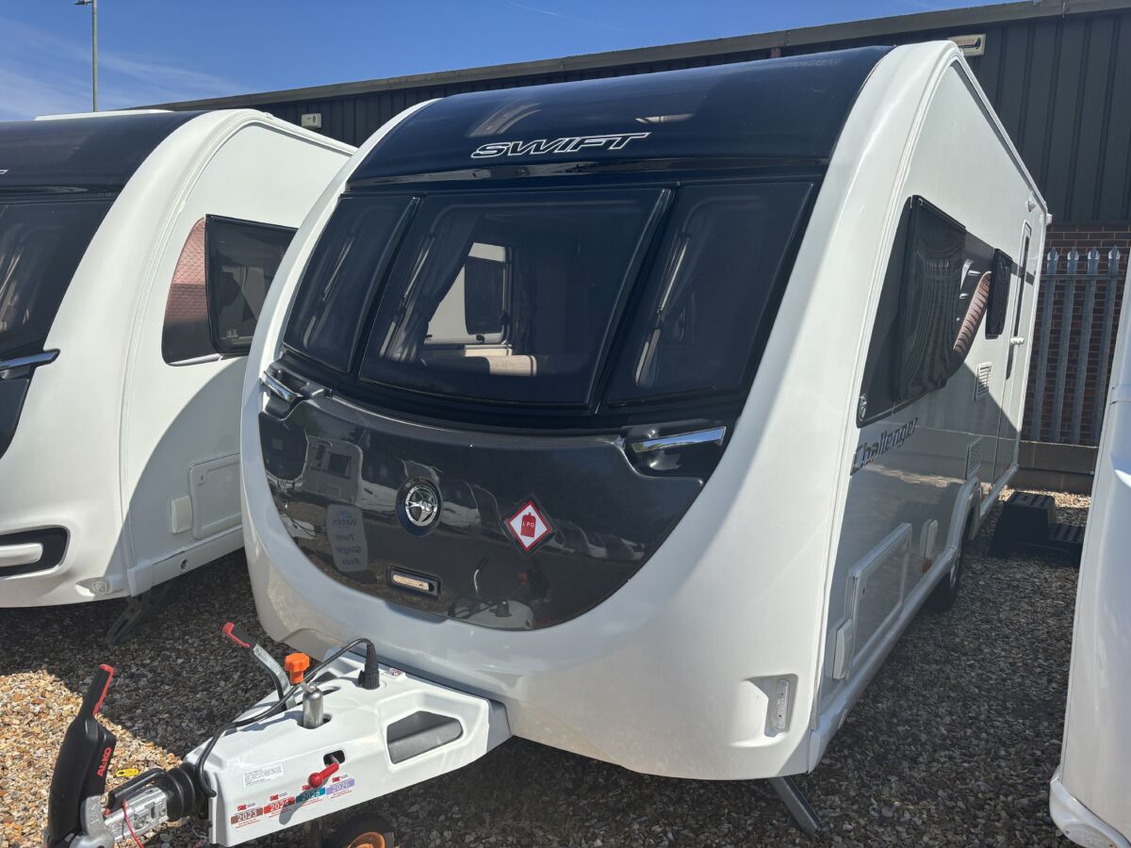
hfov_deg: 67.3
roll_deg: -2.5
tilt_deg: -7.4
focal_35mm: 26
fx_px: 849
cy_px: 424
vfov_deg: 53.1
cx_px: 566
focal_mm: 5.96
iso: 50
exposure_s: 1/4082
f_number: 1.6
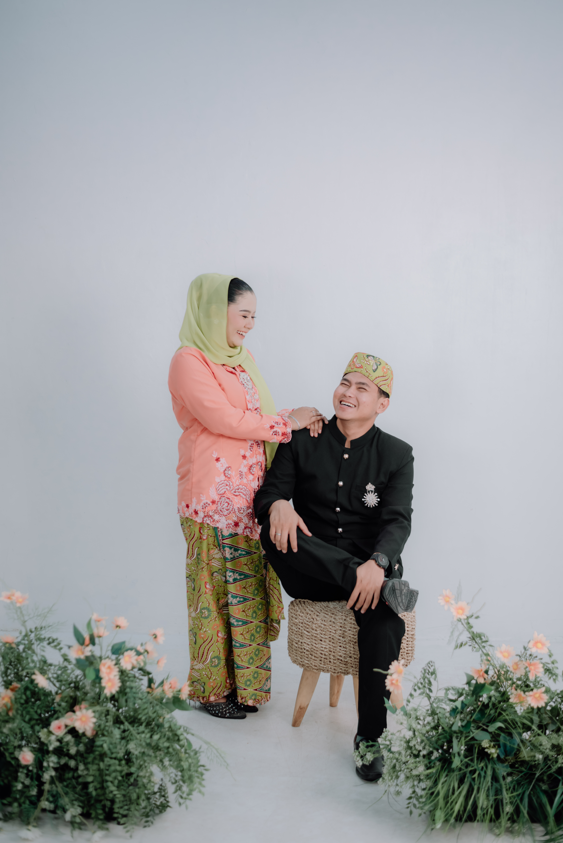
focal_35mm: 50
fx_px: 1172
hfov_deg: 27.0
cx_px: 282
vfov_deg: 39.6
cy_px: 422
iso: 640
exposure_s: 1/200
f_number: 2
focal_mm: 50
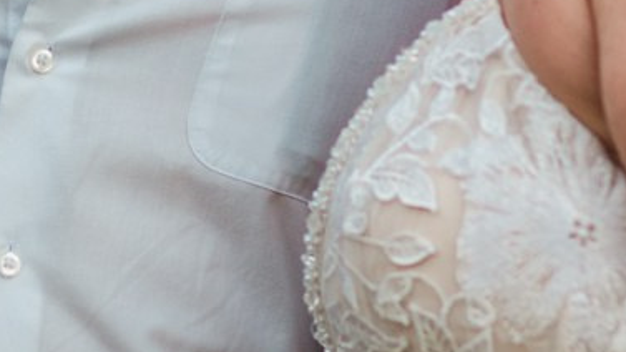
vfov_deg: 2.5
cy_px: -139
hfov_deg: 4.5
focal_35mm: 484
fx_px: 8033
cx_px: 73
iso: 100
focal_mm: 85
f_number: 2.5
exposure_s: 1/800
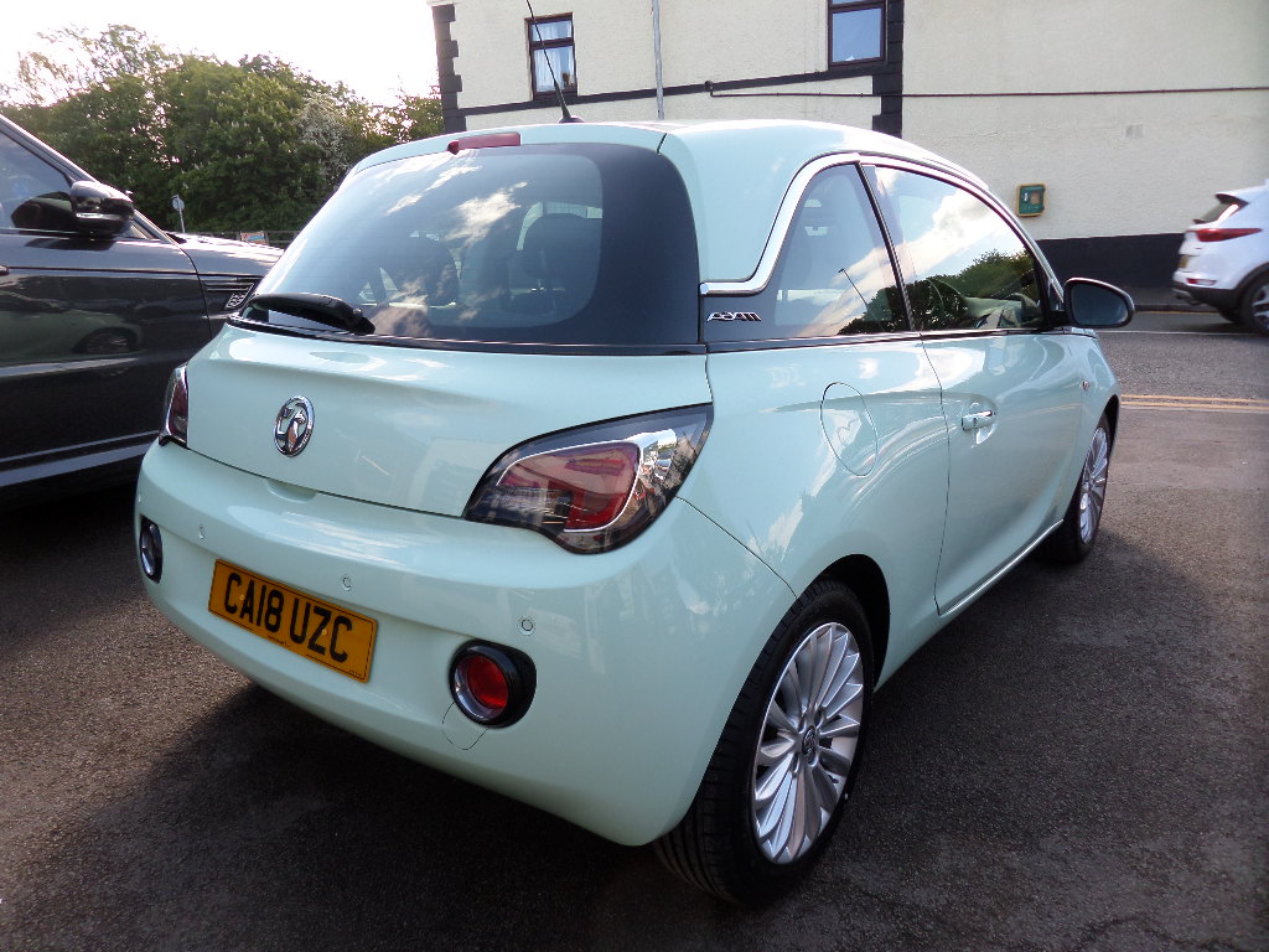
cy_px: 476
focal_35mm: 24
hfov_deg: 71.6
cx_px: 634
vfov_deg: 56.8
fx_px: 880
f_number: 3.1
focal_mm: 4.3
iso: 80
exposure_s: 1/180
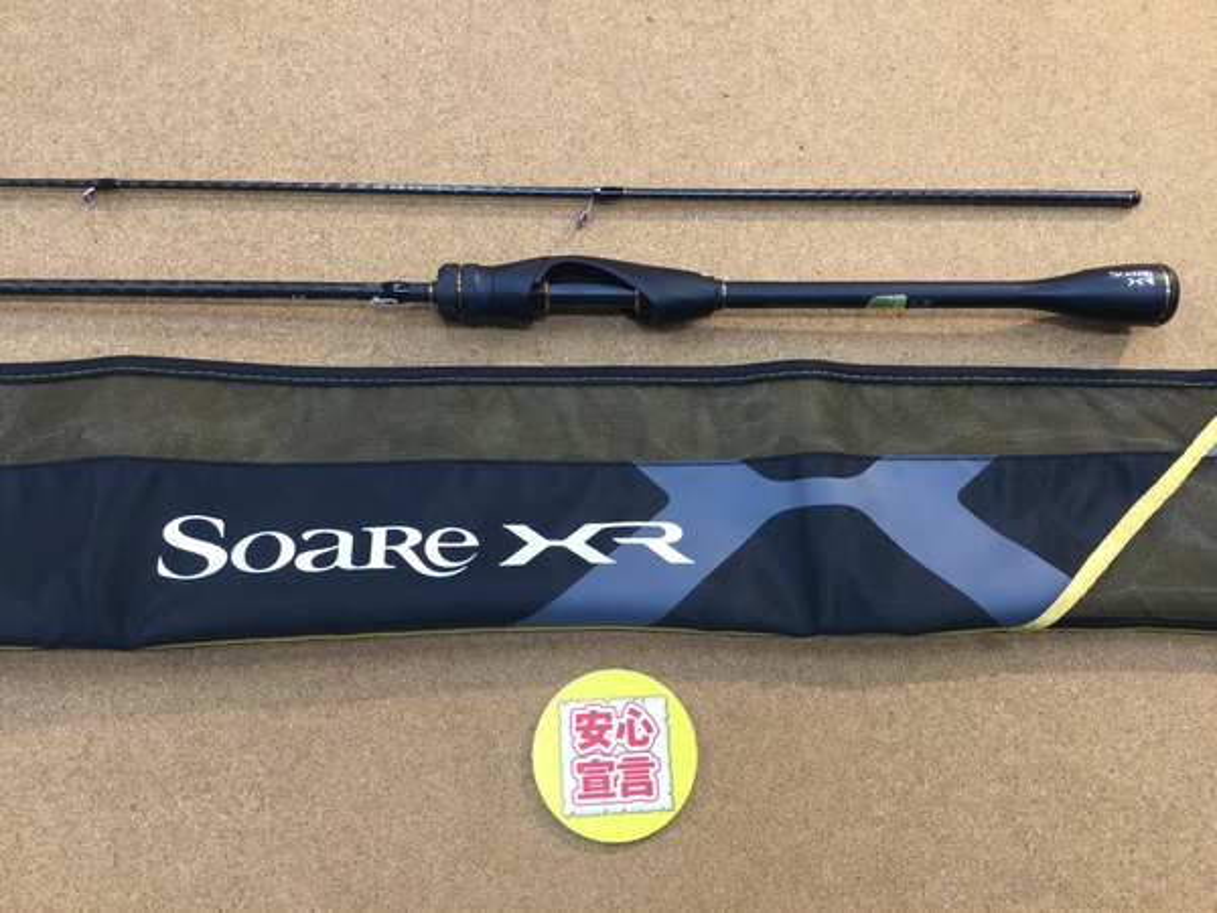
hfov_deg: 58.4
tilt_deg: -76.3
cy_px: 456
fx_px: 1090
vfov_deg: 45.4
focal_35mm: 31
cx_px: 608
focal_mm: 3.3
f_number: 2.4
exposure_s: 1/30
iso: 50
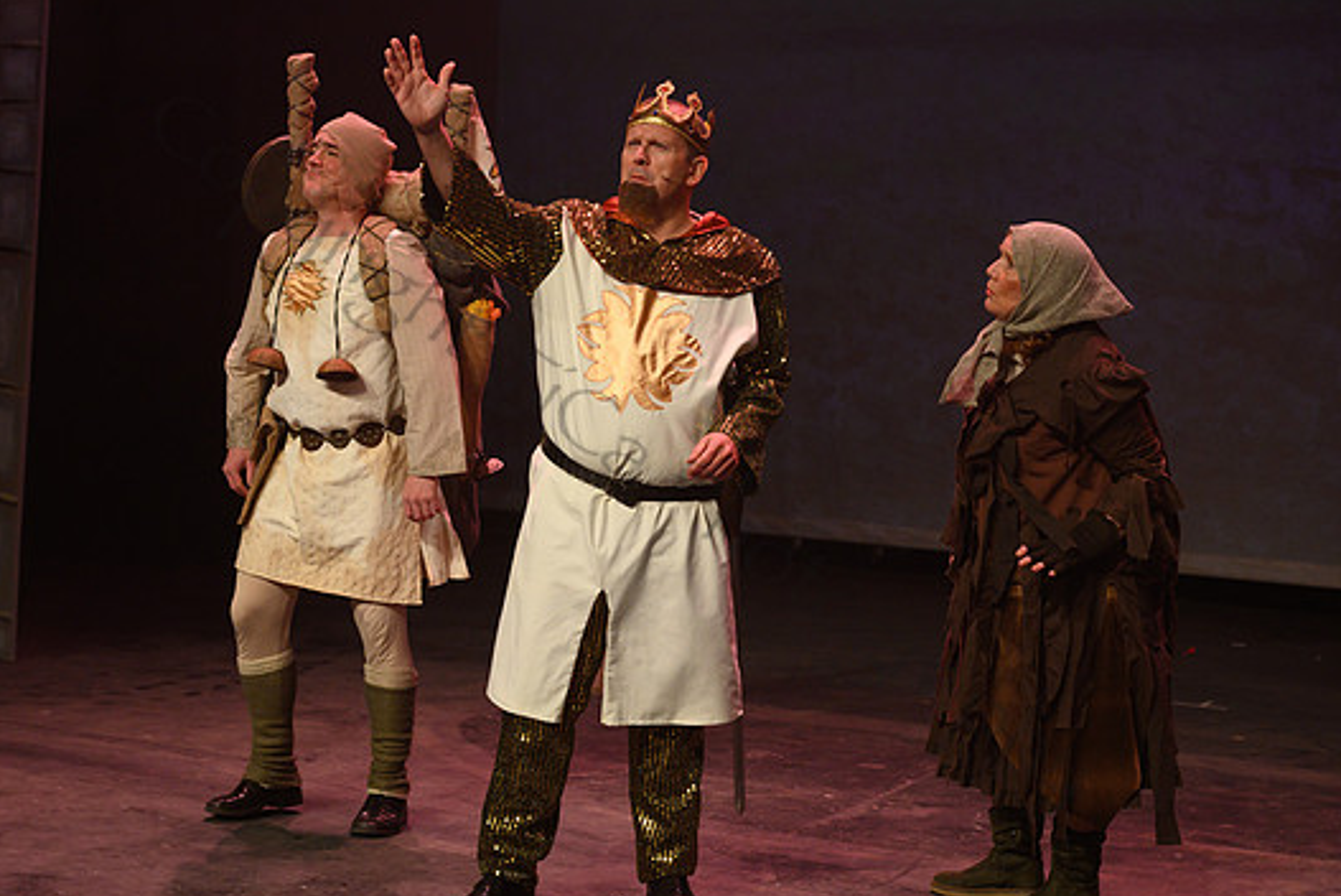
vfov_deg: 17.7
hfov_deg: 26.3
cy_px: 467
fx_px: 2870
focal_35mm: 77
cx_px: 654
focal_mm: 70
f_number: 3.5
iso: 1250
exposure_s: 1/160
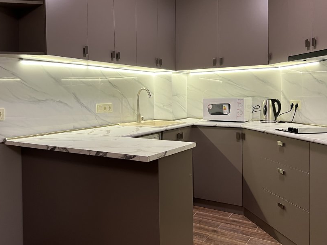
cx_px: 134
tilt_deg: -1.5
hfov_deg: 55.0
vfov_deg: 42.8
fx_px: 312
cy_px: 102
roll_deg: +0.3
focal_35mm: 33
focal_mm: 5.7
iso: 80
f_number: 1.5
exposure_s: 1/50
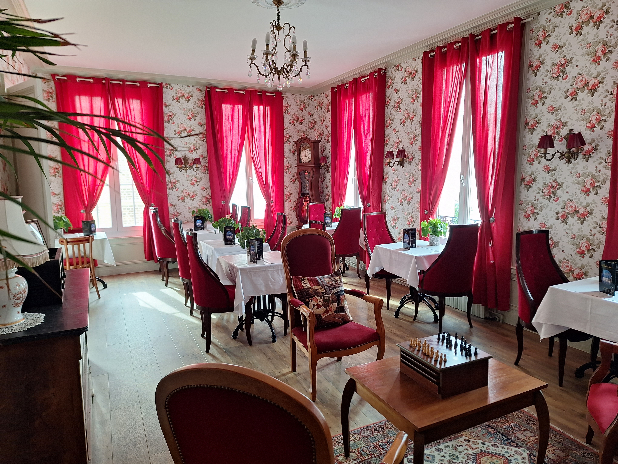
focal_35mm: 23
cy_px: 232
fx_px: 411
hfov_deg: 73.9
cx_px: 309
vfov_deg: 58.9
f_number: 1.8
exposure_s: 1/50
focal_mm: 5.54
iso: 80
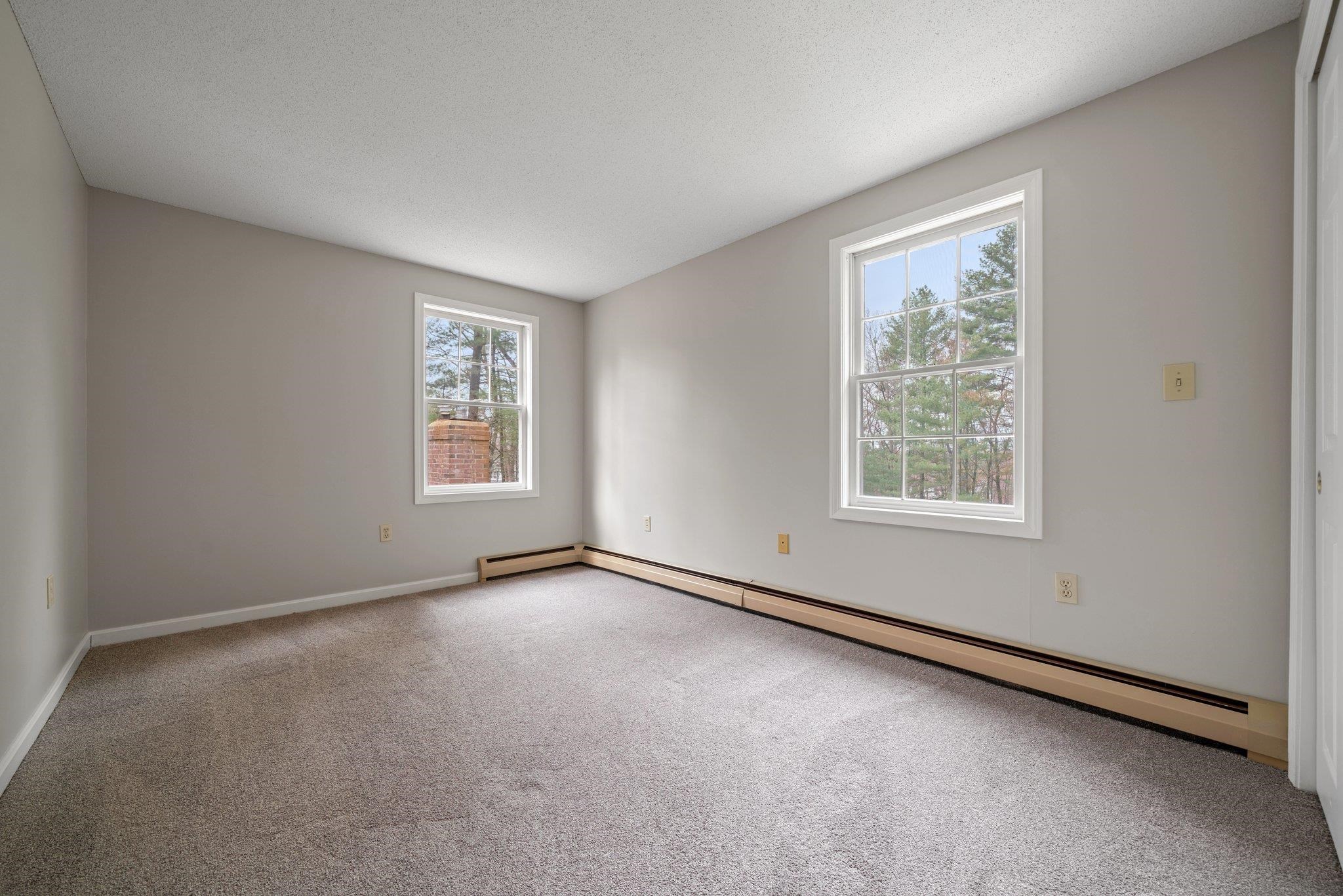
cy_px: 448
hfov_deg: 108.3
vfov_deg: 85.4
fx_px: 485
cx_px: 672
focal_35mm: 13
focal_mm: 13
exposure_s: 1/1.67
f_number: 7.1
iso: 160
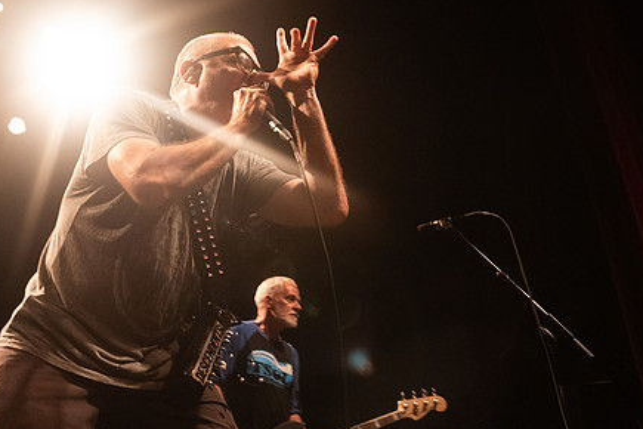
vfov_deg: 33.4
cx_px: 217
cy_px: 212
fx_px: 714
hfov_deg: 47.7
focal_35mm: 40
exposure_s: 1/125
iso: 3200
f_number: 3.2
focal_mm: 24
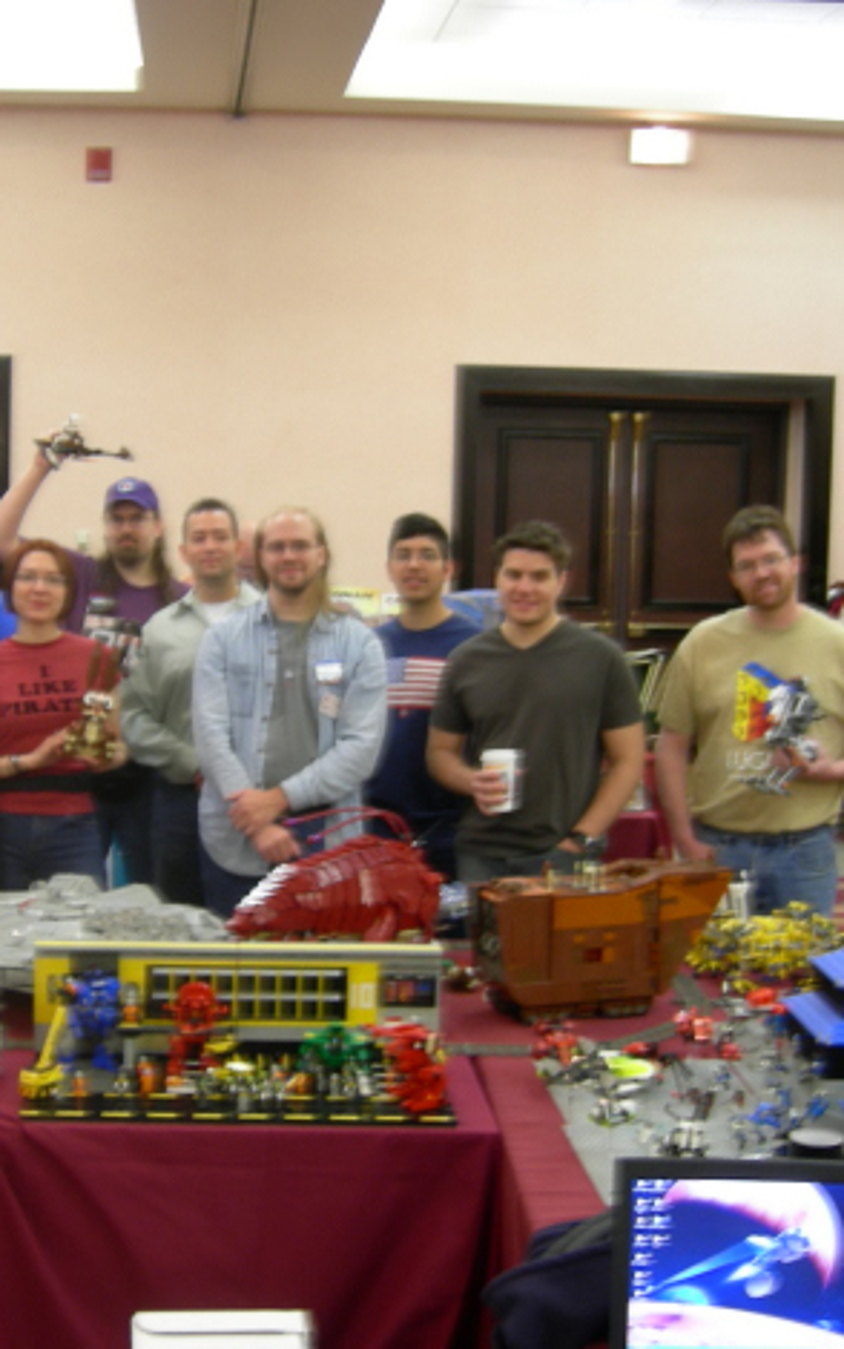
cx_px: 253
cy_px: 663
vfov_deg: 38.9
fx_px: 1913
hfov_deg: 24.7
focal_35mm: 52
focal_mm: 7.5
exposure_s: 1/3.9
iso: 72
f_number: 2.7
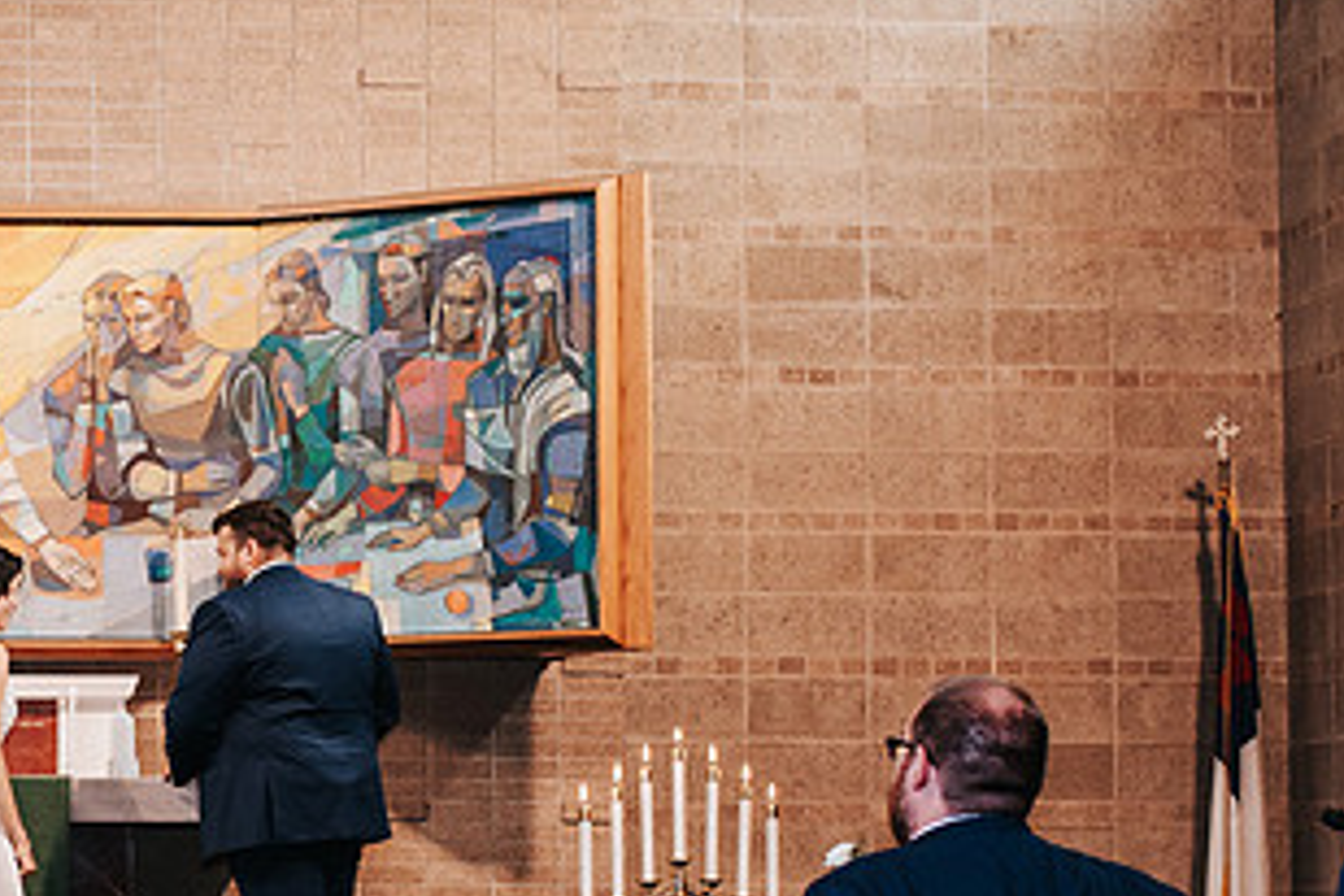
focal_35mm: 107
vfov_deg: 12.7
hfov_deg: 18.5
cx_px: -35
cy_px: 701
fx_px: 3994
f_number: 3.2
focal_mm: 35
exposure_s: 1/125
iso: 640
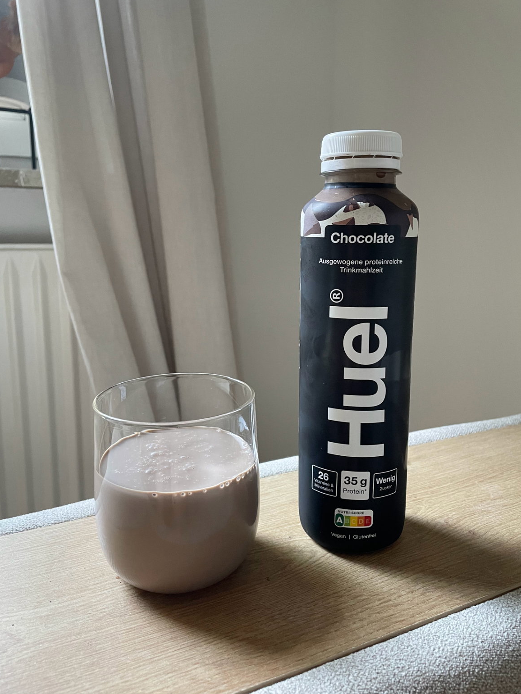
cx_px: 262
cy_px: 336
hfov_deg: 51.4
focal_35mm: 27
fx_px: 542
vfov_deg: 65.3
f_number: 1.6
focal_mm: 4.2
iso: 320
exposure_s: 1/60
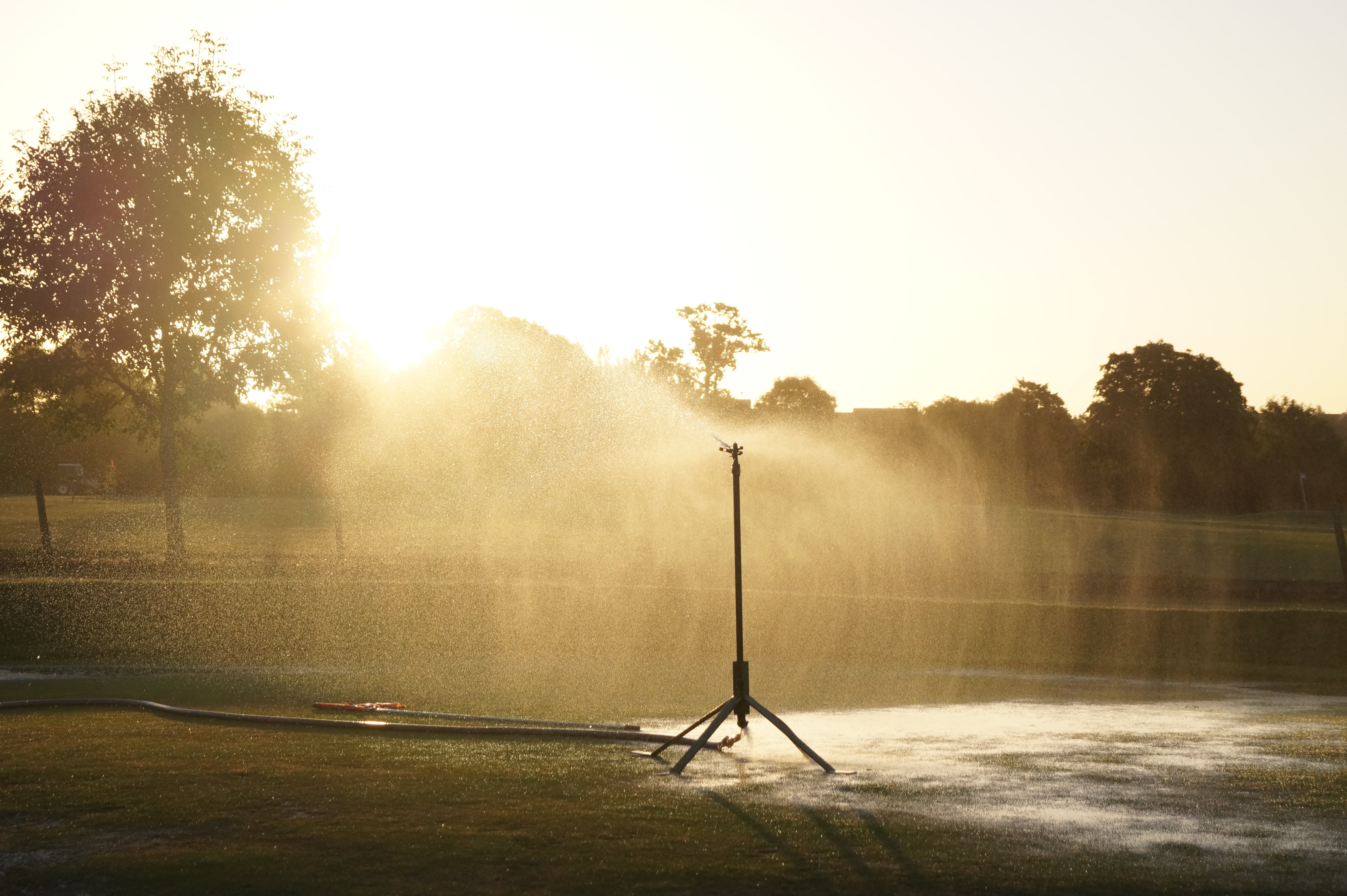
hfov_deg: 27.0
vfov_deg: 18.2
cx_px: 674
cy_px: 448
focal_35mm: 75
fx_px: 2805
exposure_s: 1/2000
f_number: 5.6
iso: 800
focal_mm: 50
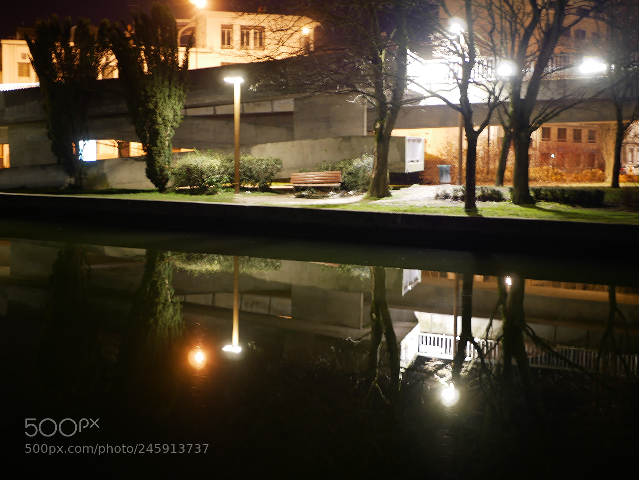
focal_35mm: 50
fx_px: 924
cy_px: 240
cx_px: 320
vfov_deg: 29.1
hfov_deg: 38.2
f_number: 1.7
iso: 200
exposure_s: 1
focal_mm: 25
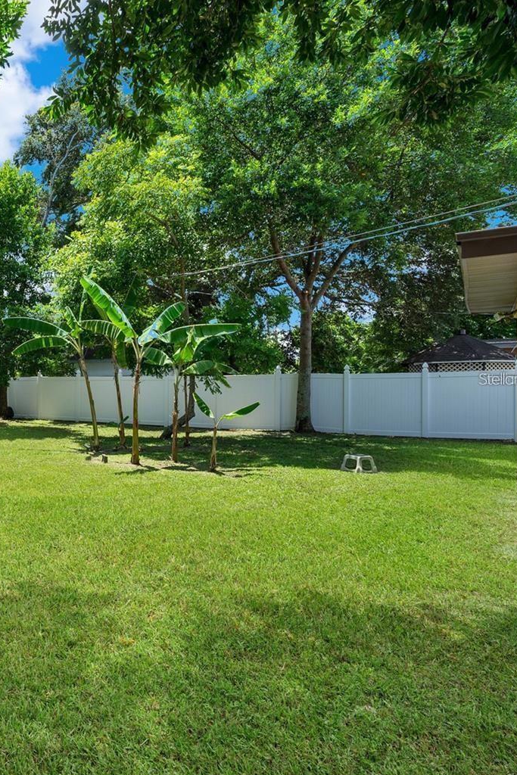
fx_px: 538
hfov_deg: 40.9
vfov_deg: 71.5
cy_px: 378
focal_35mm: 25
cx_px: -55
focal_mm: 16
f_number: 8
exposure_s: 1/100
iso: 100
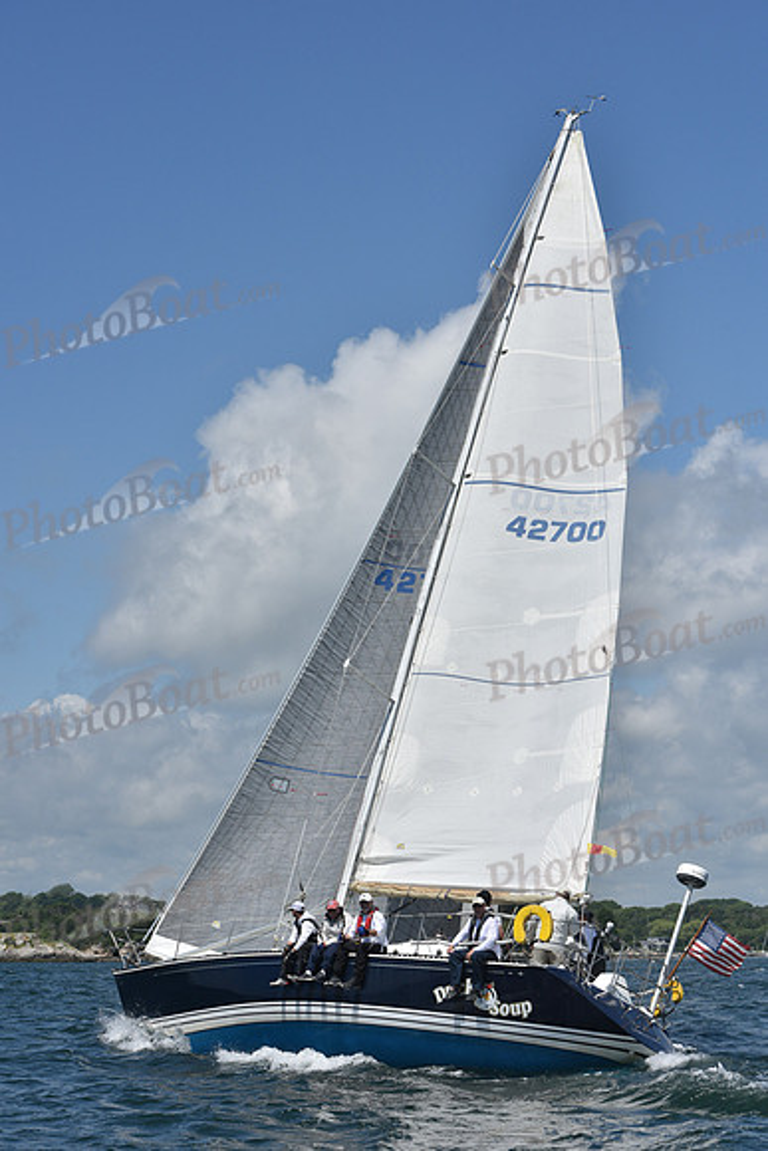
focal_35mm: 70
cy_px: 576
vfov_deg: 28.8
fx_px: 2238
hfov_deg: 19.5
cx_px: 384
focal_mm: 70
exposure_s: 1/1250
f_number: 10
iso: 250
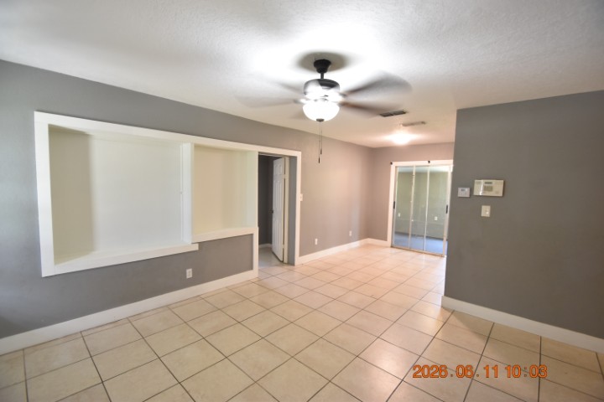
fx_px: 252
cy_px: 201
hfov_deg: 100.4
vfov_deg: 77.3
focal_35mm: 15
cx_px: 302
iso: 800
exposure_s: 1/30
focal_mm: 10
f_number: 3.5
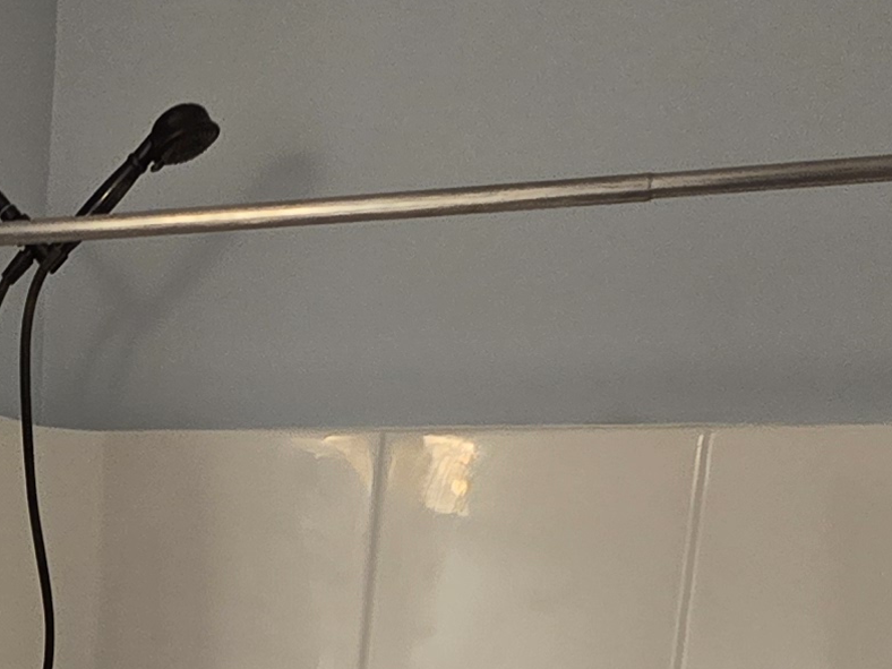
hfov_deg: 26.4
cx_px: -161
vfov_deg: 19.9
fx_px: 1701
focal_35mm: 66
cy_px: 942
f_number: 2.2
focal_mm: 2.2
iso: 100
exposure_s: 1/60
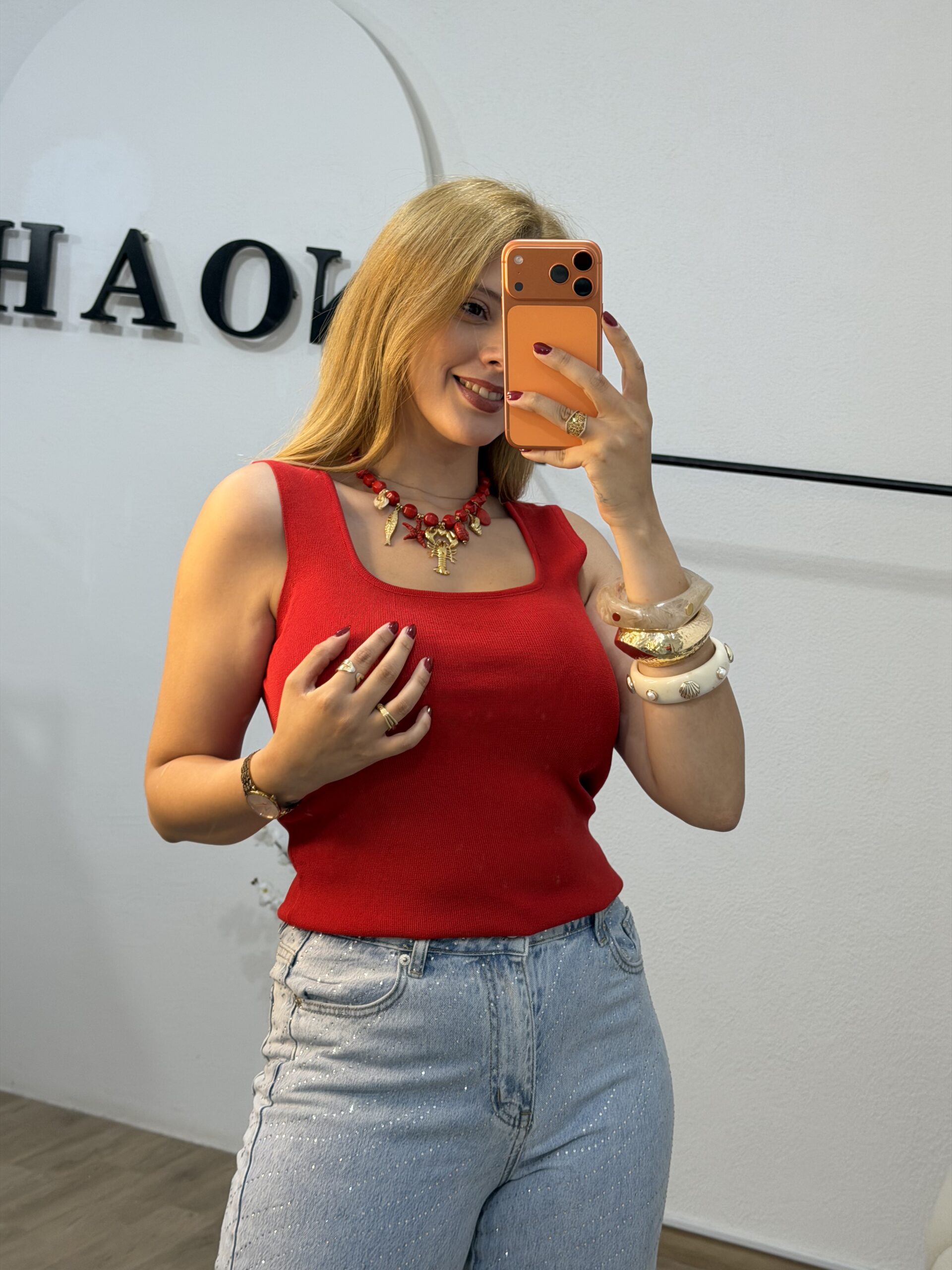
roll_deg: -7.7
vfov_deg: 39.7
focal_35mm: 48
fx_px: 1760
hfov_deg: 30.3
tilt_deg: -20.8
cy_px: 635
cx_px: 476
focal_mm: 6.76
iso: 50
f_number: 1.78
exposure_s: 1/51
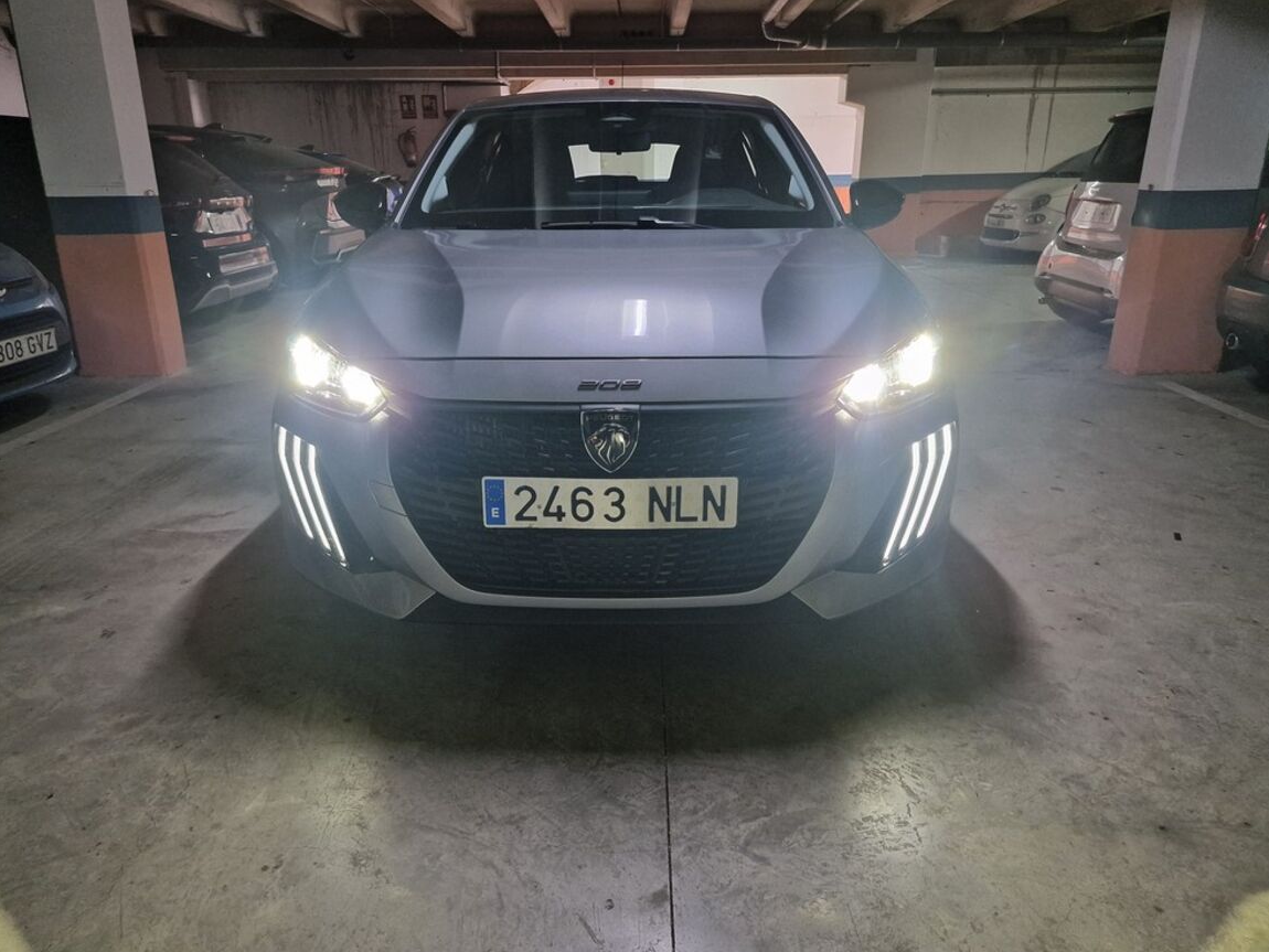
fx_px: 880
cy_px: 478
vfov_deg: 56.8
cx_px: 623
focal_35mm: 24
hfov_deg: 71.6
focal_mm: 6.4
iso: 640
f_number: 1.8
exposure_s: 1/50
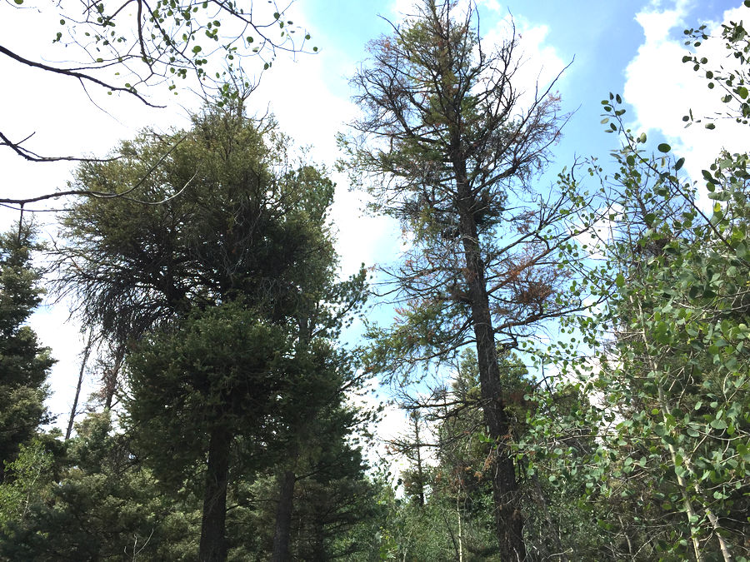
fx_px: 628
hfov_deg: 61.7
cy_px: 281
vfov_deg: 48.2
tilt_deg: +34.3
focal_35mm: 29
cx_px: 375
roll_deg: +0.4
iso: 32
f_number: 2.2
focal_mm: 4.15
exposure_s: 1/3049
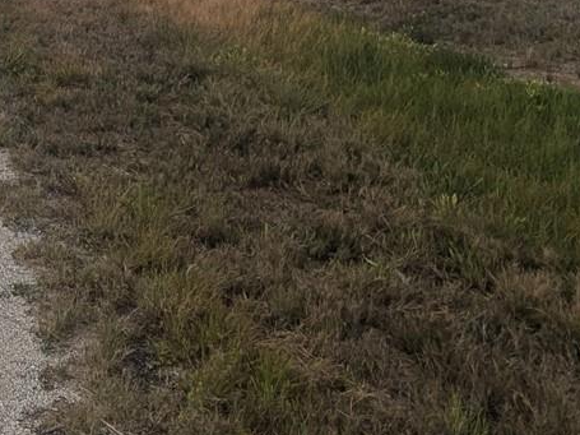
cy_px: -191
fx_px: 1055
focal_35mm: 63
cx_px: -88
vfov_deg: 20.4
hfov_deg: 27.6
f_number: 2.2
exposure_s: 1/3436
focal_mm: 1.83
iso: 48
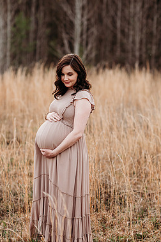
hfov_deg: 13.5
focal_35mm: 101
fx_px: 679
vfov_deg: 20.2
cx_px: 67
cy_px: 131
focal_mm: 85
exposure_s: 1/400
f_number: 2.5
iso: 160
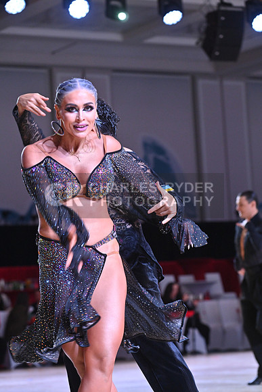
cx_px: 131
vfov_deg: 17.1
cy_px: 196
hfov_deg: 11.4
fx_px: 1309
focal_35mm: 120
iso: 2500
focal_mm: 120
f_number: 5.6
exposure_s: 1/400
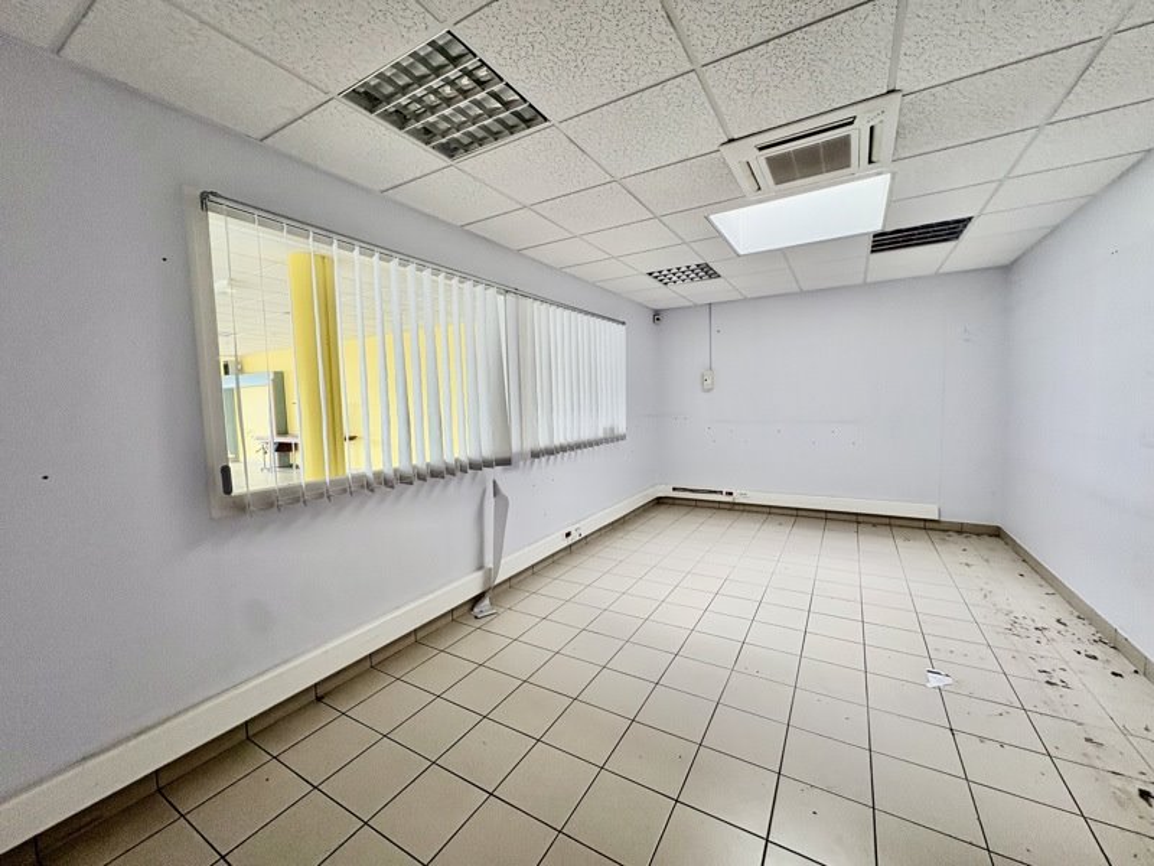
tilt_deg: -4.3
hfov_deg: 102.1
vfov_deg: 85.7
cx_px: 577
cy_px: 433
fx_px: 467
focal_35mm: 14
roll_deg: +1.4
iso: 160
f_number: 2.2
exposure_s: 1/99
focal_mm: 2.22
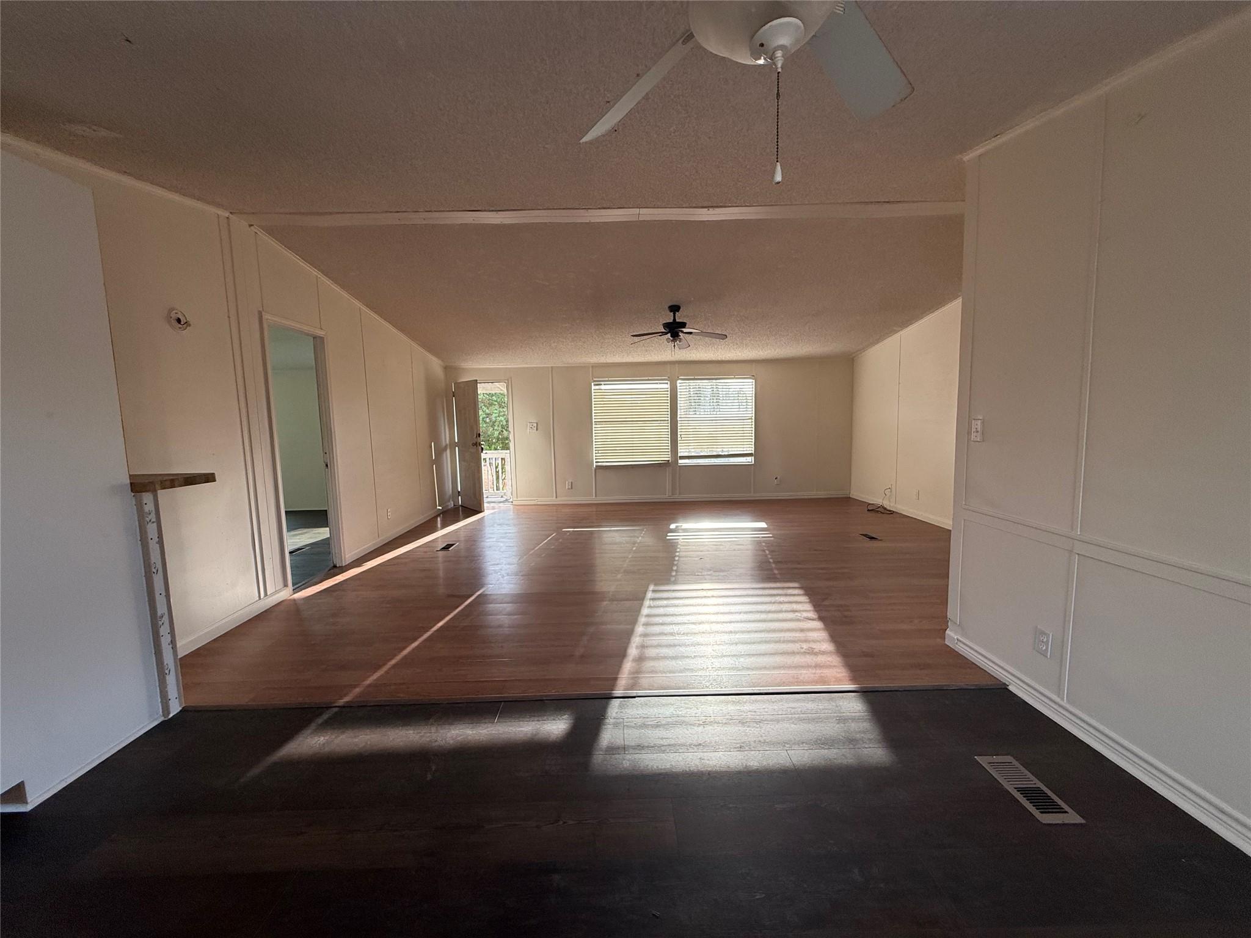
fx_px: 506
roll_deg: +1.0
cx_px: 626
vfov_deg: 85.7
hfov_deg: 102.1
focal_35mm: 14
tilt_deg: -6.3
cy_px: 469
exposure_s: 1/109
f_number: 2.2
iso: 64
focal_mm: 2.22
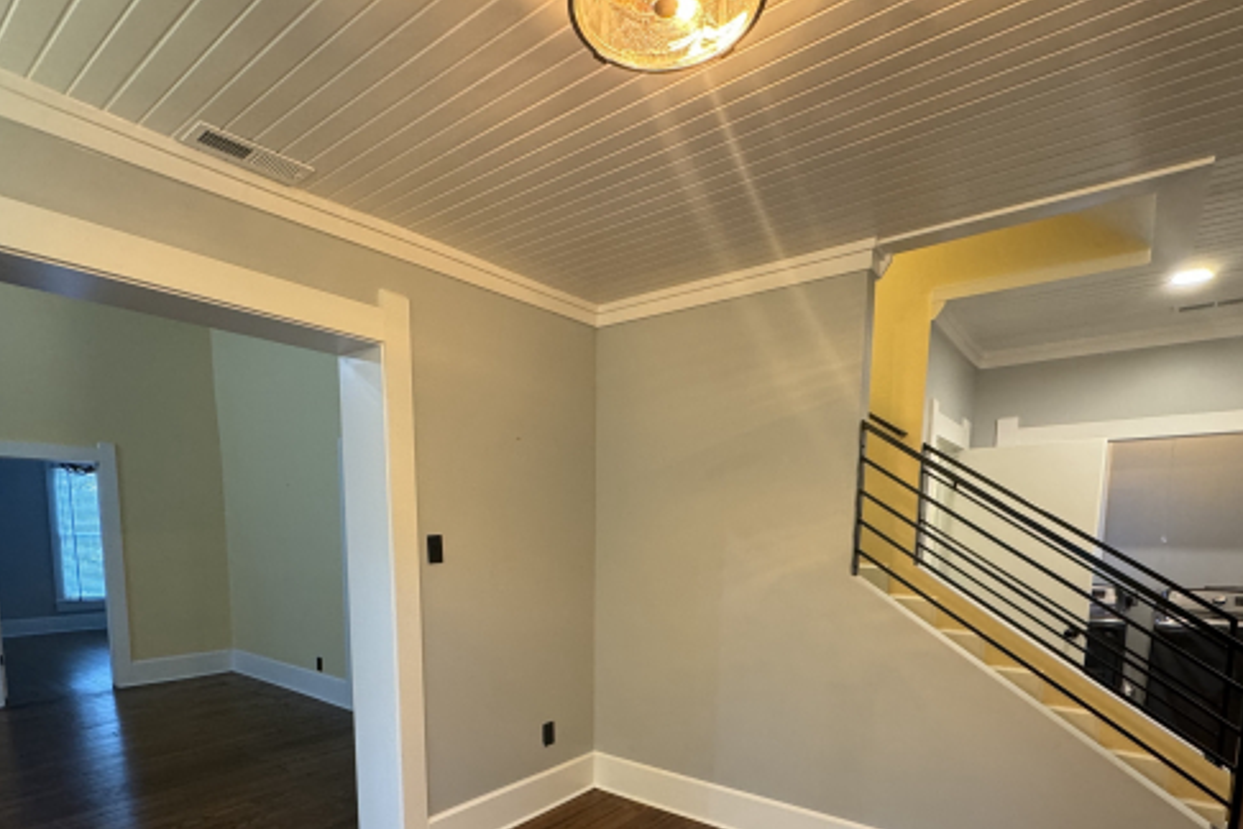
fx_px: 691
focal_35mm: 20
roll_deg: -0.5
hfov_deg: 83.9
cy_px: 606
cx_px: 590
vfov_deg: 59.1
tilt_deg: -7.6
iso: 400
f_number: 2.2
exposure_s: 1/60
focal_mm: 2.22
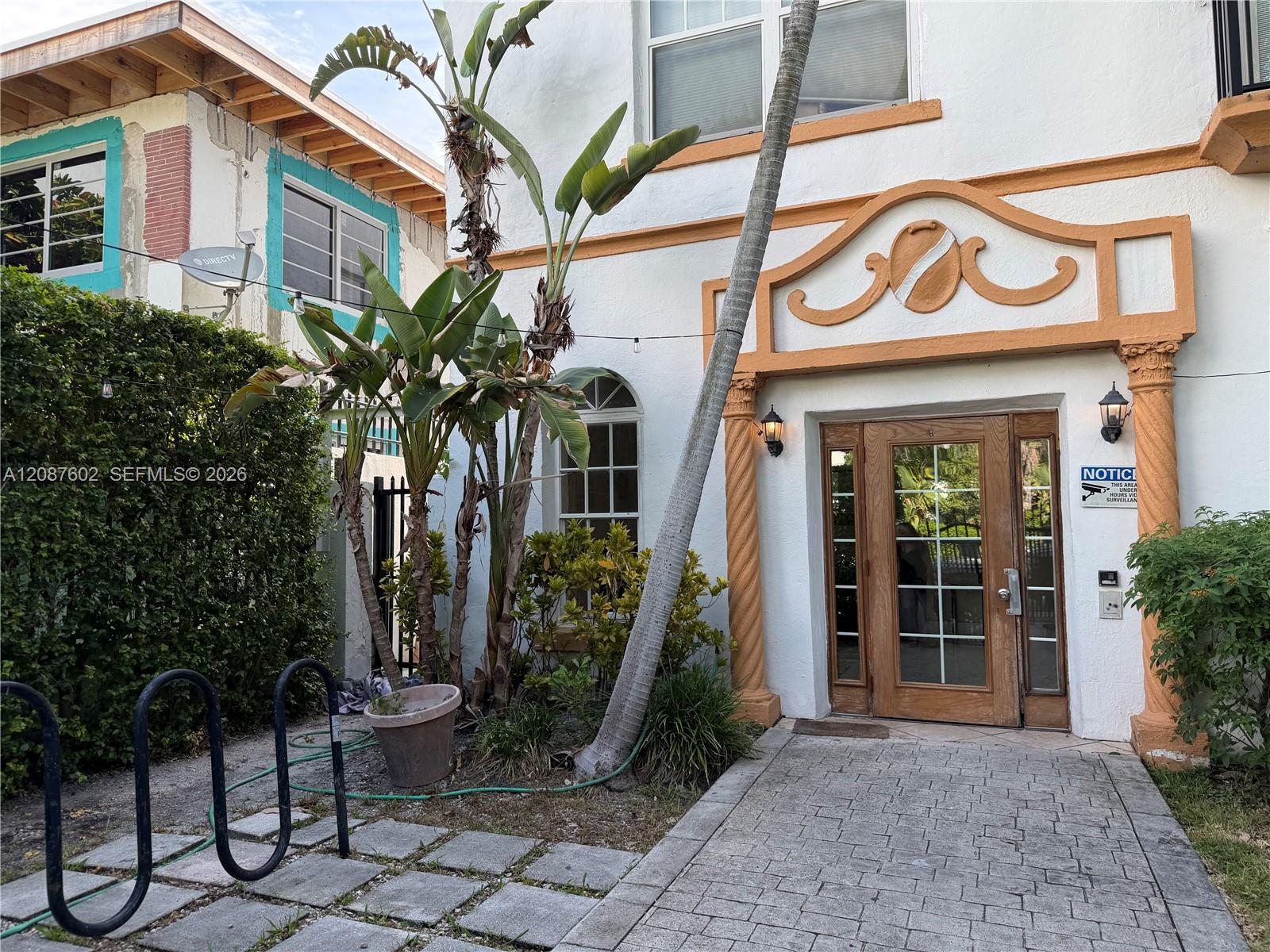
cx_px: 635
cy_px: 476
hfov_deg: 71.6
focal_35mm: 24
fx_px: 881
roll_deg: +3.5
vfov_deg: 56.8
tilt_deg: +2.2
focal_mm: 6.76
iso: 80
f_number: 1.78
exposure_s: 1/742
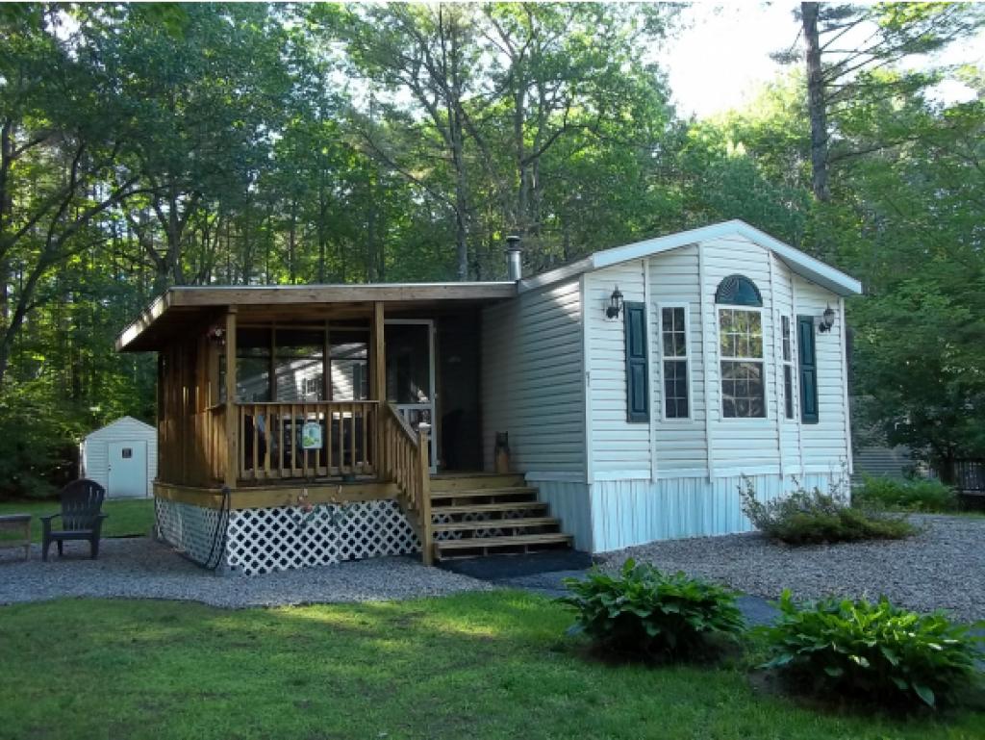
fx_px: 911
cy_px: 370
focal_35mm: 32
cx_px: 492
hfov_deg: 56.8
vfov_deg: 44.2
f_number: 2.9
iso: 80
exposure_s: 1/60
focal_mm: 5.7
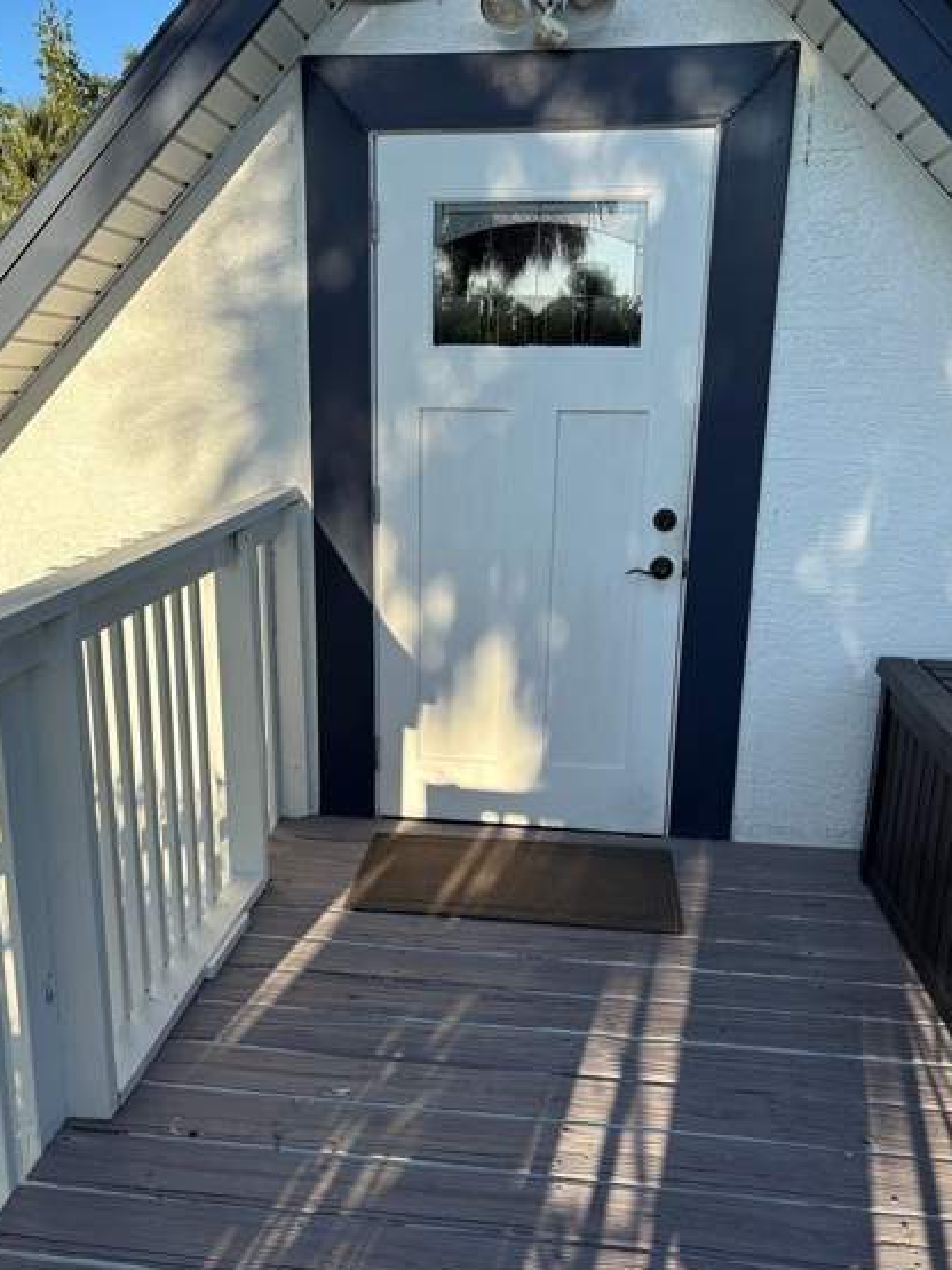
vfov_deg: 60.0
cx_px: 423
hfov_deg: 46.7
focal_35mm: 30
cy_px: 659
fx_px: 1100
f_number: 1.6
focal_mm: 5.96
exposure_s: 1/1812
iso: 50
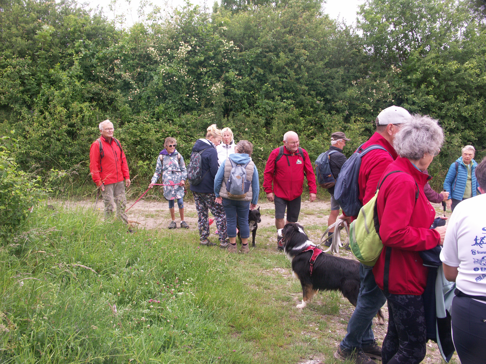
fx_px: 463
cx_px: 243
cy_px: 182
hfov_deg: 55.4
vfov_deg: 42.9
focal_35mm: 33
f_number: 4
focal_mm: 8.71
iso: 64
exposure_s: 1/100
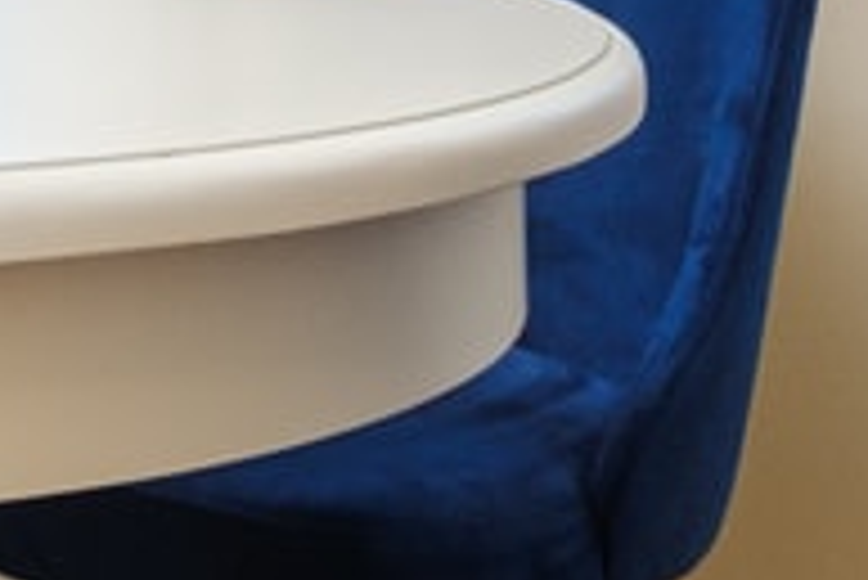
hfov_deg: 17.1
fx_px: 2558
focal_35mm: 106
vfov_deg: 12.4
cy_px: -244
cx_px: -495
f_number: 8
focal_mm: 10
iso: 320
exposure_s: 1/50
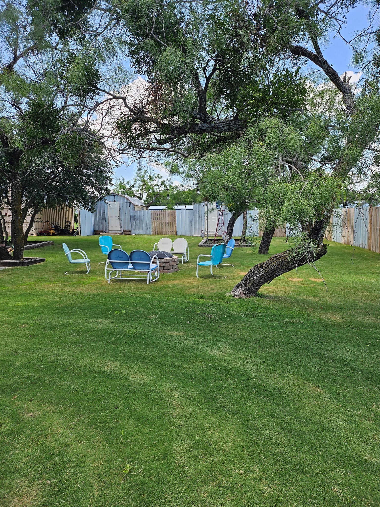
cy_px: 254
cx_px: 190
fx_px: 351
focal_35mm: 24
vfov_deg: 71.6
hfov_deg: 56.8
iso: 50
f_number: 1.8
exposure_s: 1/748
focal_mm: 5
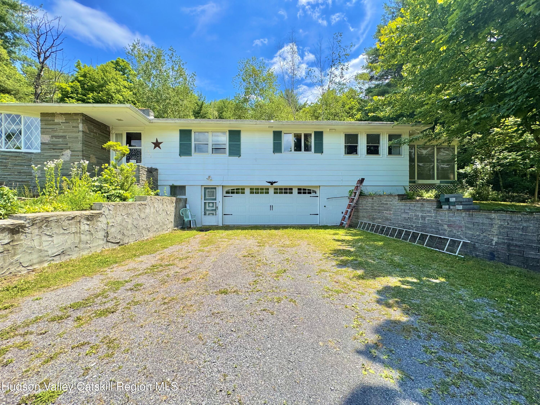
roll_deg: +0.3
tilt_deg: +0.1
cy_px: 202
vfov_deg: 85.7
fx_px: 218
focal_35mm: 14
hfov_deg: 102.1
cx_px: 270
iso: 50
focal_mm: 2.22
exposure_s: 1/1160
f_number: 2.2
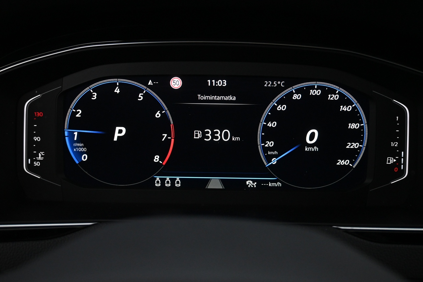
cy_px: 141
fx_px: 405
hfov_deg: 55.1
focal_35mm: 34
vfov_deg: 38.4
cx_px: 212
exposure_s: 1/40
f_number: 4.2
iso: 2800
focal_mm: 23
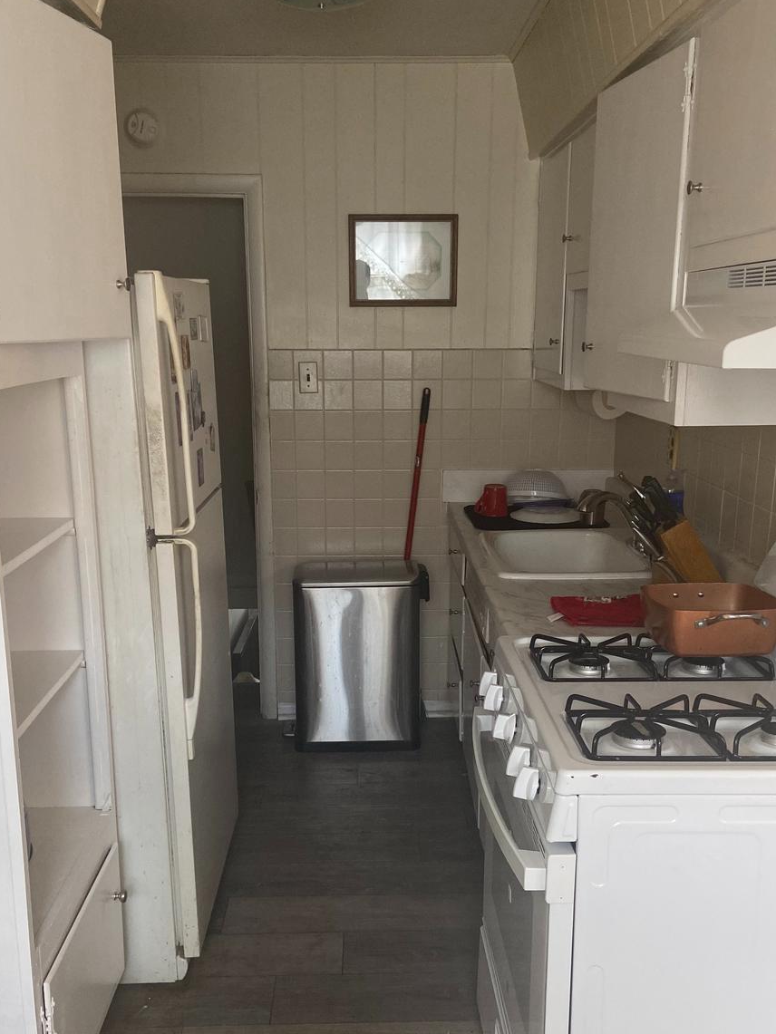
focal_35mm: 35
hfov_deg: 40.7
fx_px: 1046
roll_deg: +0.1
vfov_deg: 52.4
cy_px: 599
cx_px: 371
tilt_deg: -13.9
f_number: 1.8
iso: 125
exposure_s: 1/68
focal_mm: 4.25
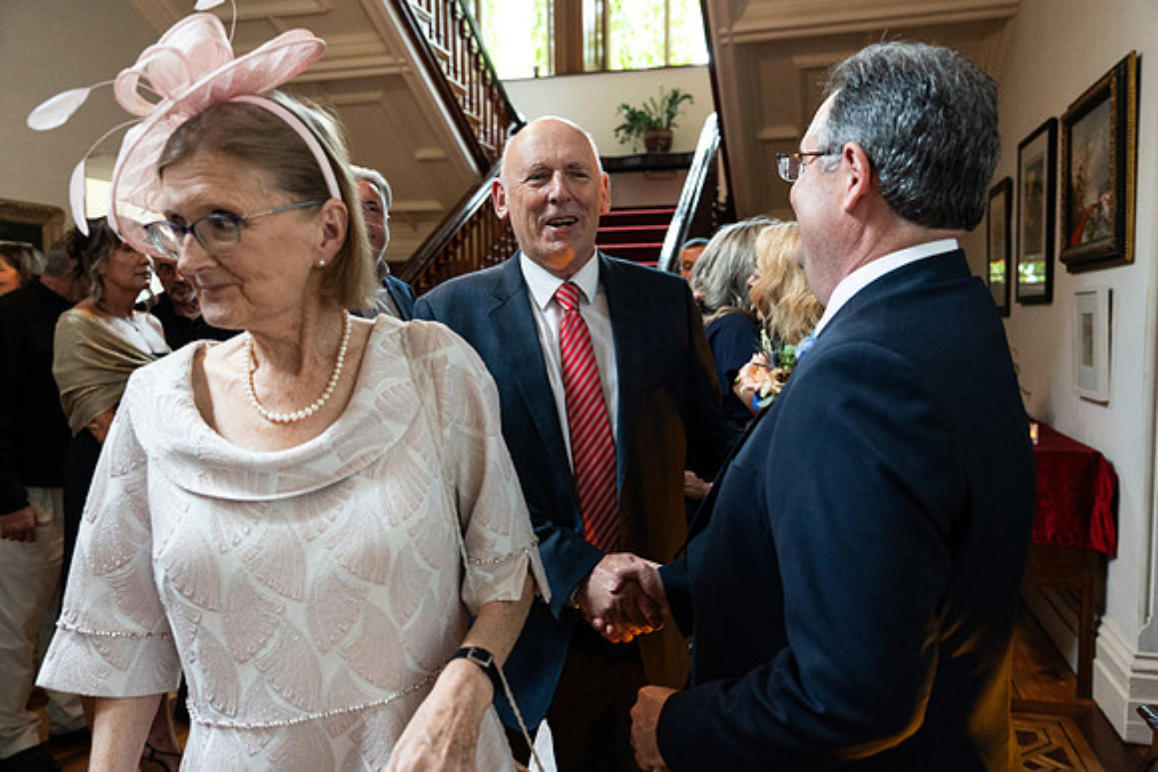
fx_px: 901
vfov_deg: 46.4
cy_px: 386
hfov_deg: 65.5
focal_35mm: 28
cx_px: 579
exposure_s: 1/200
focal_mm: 28
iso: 5000
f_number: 3.5
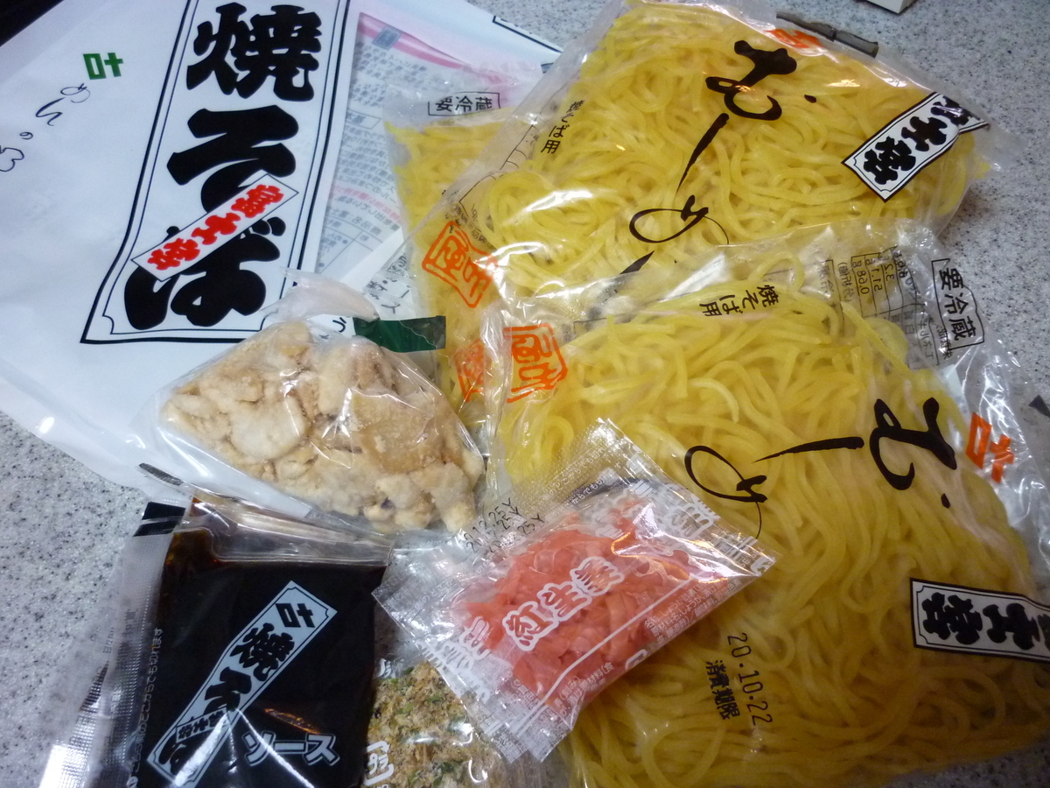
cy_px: 394
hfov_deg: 55.4
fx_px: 1001
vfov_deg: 42.9
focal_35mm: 33
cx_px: 525
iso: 400
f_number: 2.8
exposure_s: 1/20
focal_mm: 5.5
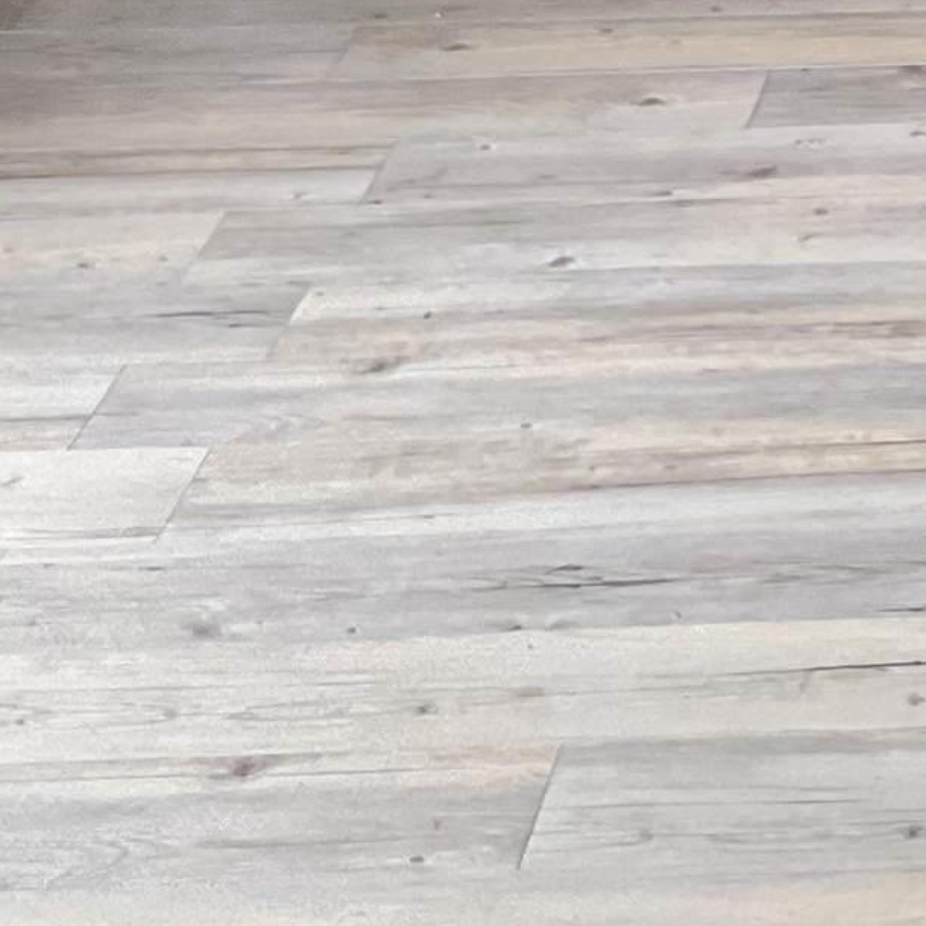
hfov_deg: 12.5
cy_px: -761
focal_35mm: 129
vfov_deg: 12.3
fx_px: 3904
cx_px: 1614
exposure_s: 1/60
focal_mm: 3
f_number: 1.8
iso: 200
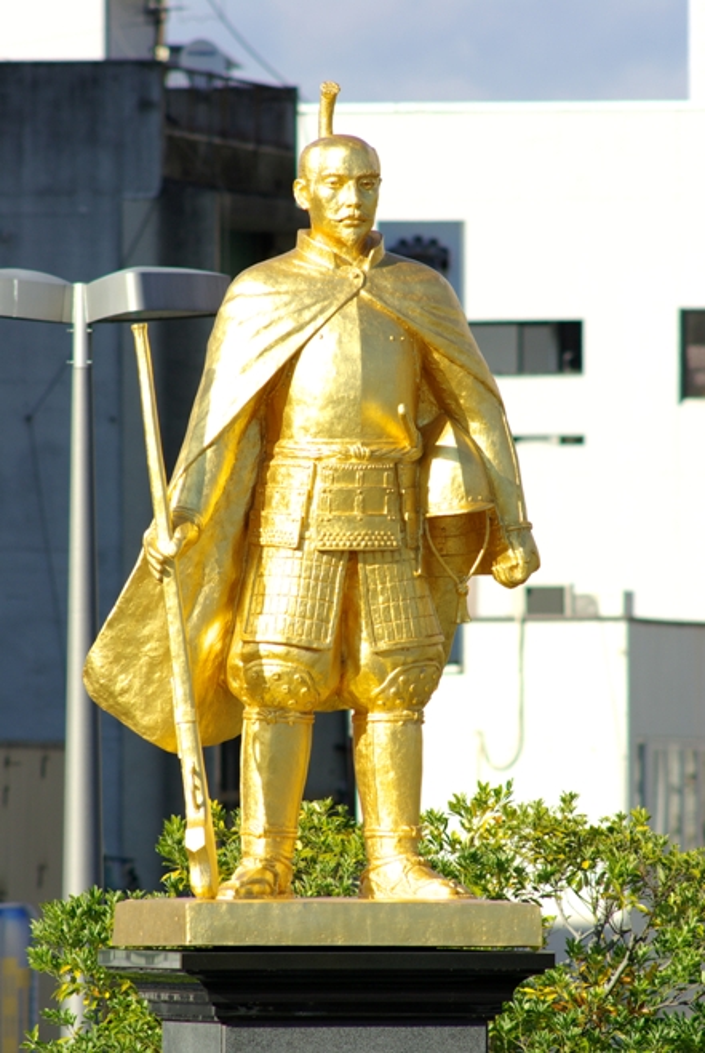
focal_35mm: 600
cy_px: 526
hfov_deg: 2.3
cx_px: 352
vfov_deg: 3.4
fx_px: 17559
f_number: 8
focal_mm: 400
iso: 200
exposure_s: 1/350
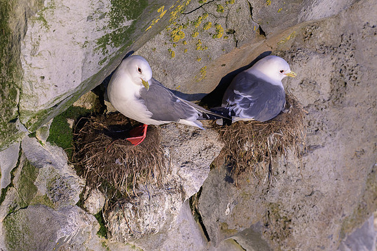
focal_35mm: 703
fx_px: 7356
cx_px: 113
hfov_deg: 2.9
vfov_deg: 2.0
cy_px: 57
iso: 800
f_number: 5.6
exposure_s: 1/1250
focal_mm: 400
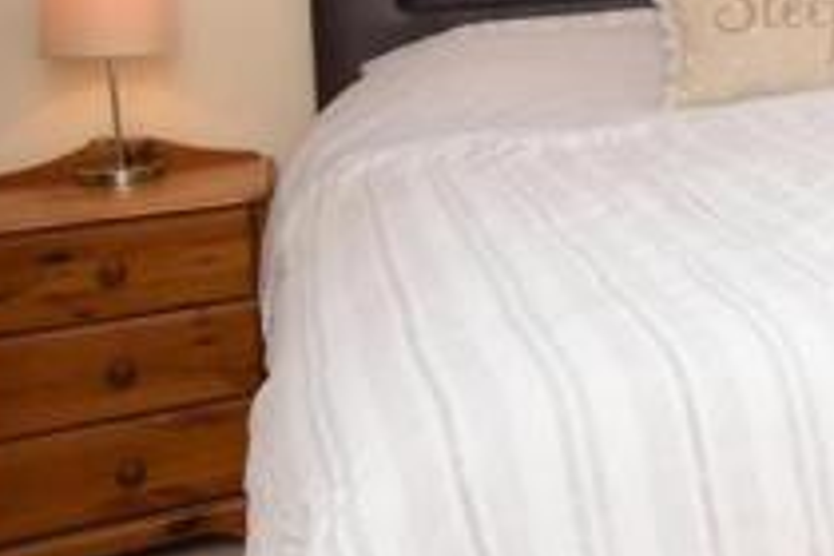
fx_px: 1194
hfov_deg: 26.9
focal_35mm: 52
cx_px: 1259
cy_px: -89
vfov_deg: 24.1
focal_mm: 11
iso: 400
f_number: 8
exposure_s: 1/100
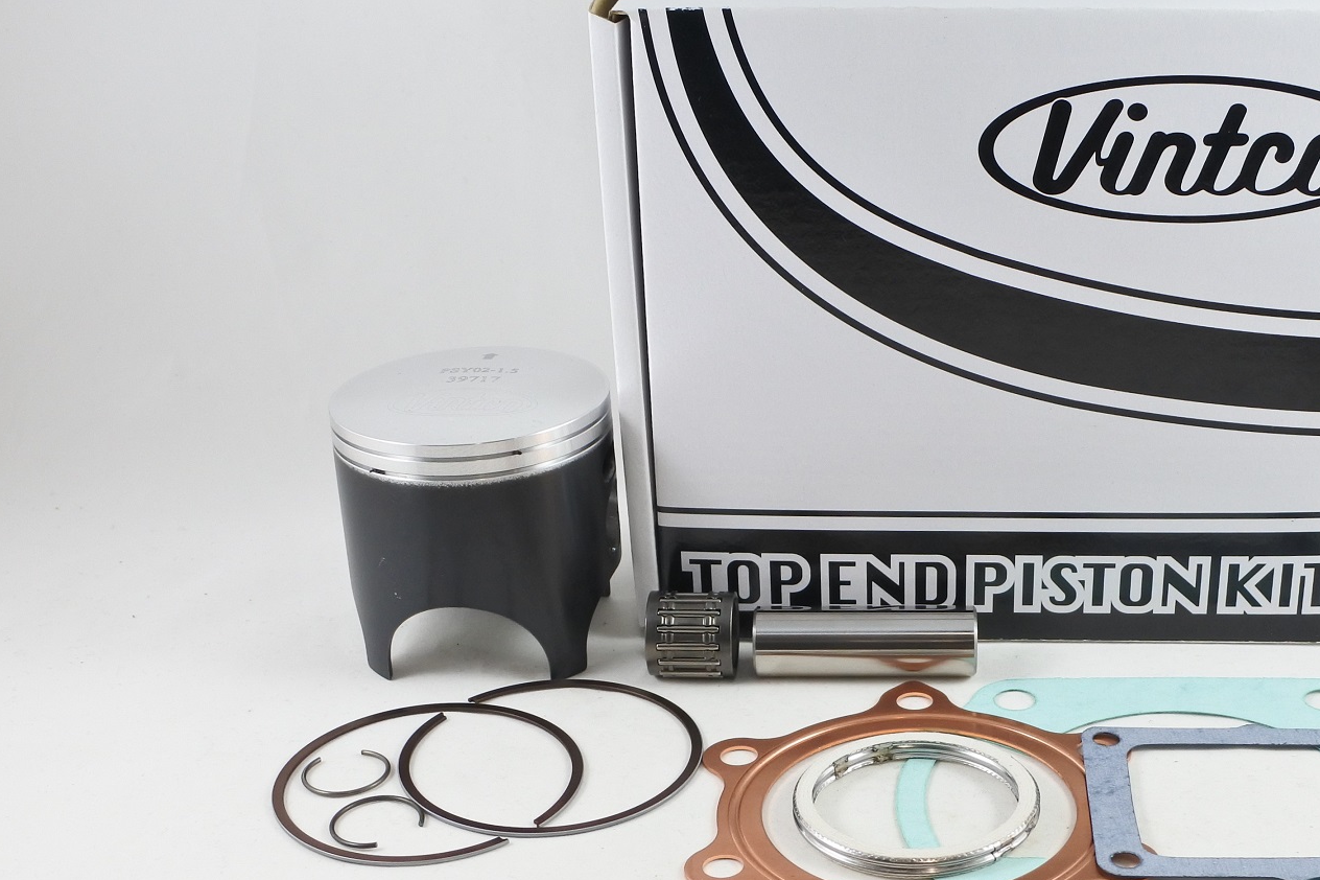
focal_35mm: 35
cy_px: 486
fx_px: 1283
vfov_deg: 37.8
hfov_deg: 53.6
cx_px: 850
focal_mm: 10
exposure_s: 1/160
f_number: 3.5
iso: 400
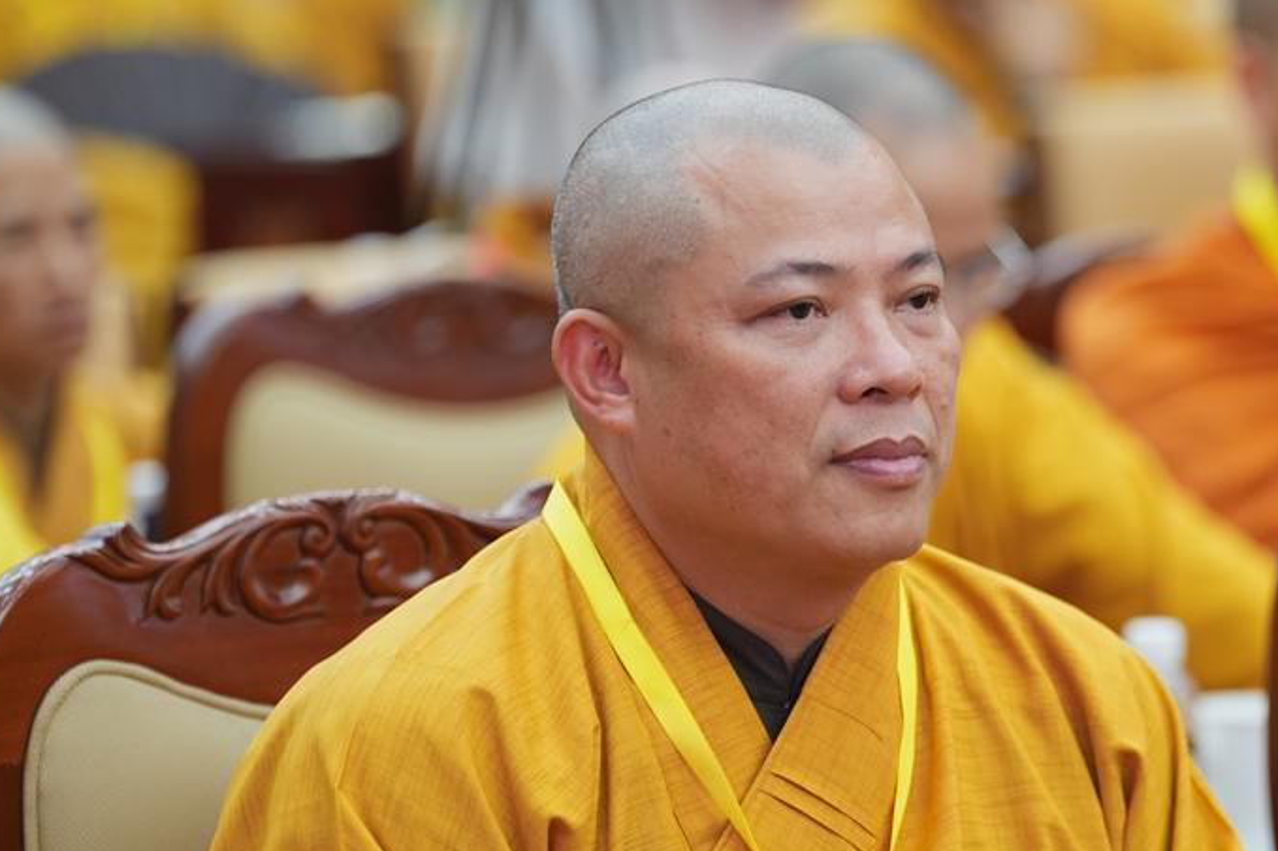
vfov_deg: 5.1
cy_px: 497
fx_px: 9473
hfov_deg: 7.7
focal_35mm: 267
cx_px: 1043
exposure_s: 1/125
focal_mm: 151
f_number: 2.8
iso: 1600
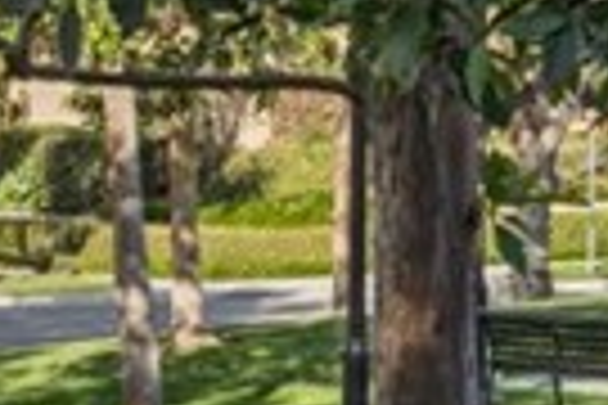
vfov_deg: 6.0
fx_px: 3850
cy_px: 79
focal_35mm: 228
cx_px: 1964
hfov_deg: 7.6
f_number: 9
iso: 80
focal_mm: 30
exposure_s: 1/80
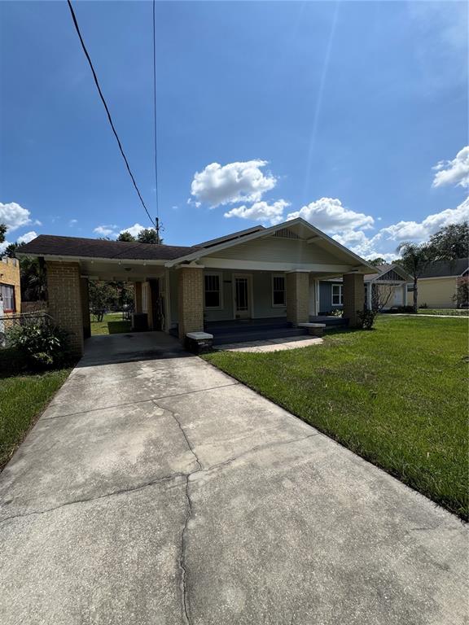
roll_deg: +1.4
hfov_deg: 85.7
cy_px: 312
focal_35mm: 14
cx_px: 234
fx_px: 253
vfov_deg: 102.1
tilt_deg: -2.4
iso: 50
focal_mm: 2.22
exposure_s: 1/2494
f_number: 2.2
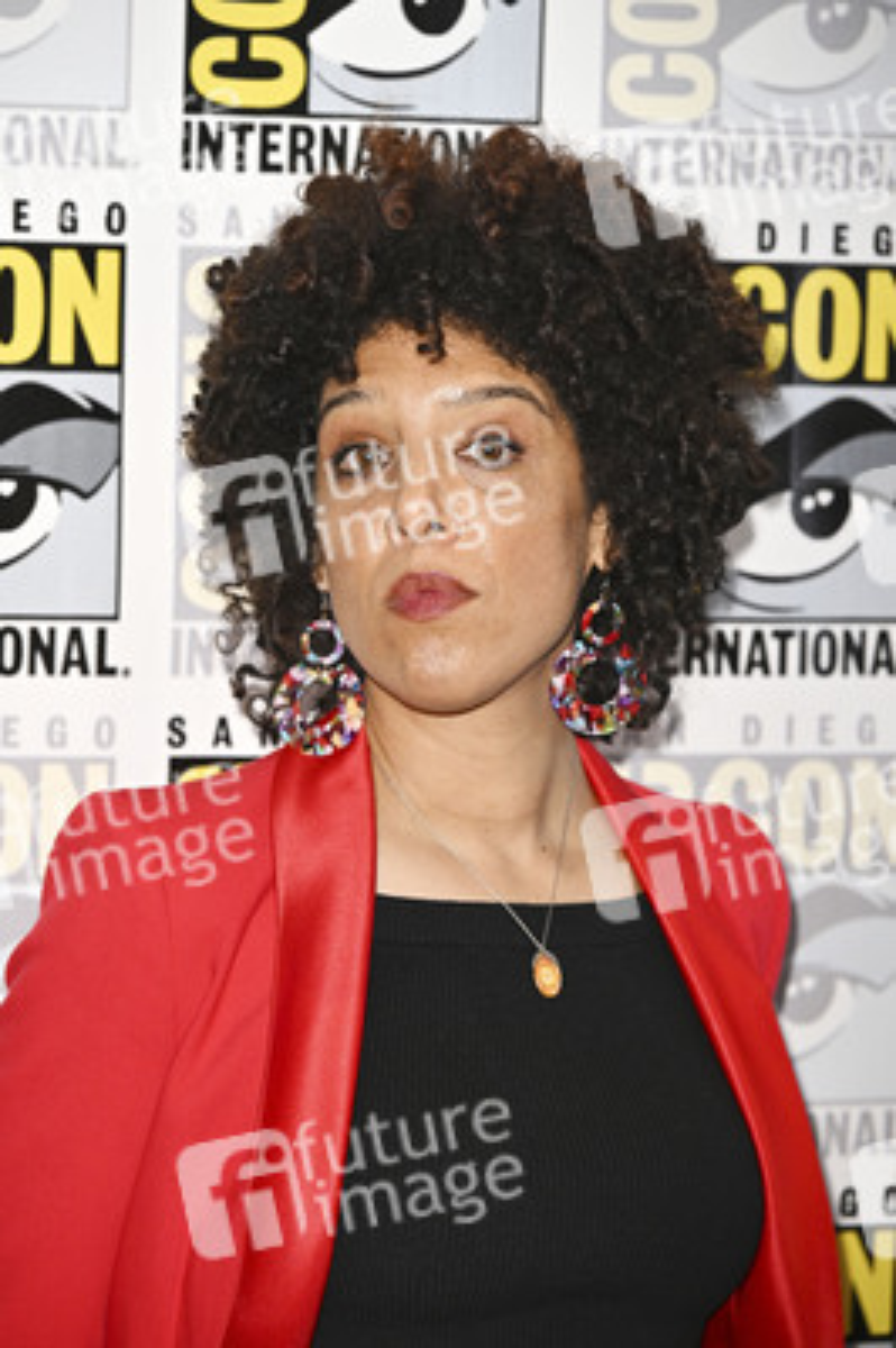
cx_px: 448
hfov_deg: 10.5
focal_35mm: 131
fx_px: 4899
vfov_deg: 15.7
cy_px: 674
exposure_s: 1/250
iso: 1250
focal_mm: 131
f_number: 4.5
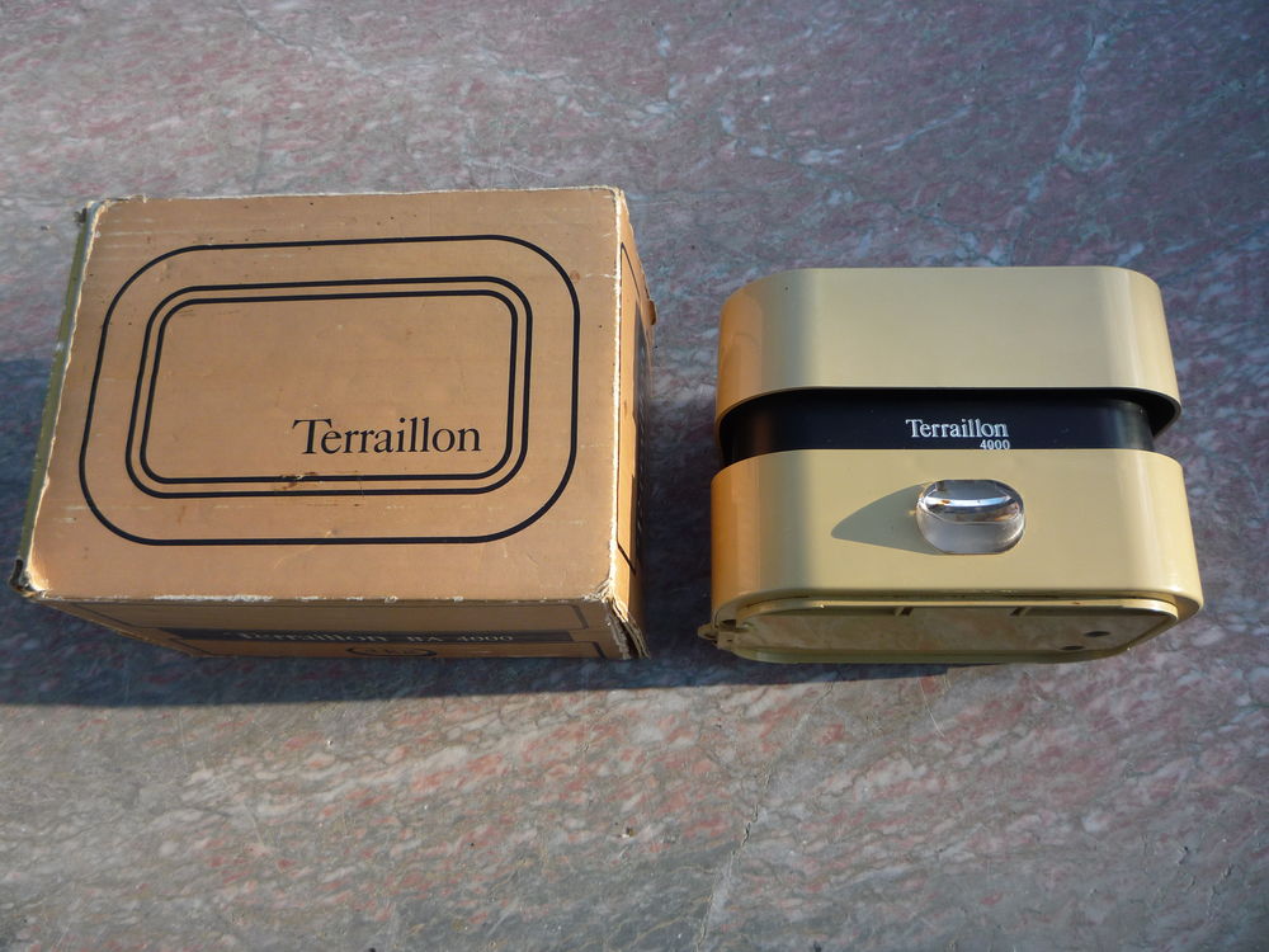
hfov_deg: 60.0
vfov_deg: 46.8
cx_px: 634
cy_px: 476
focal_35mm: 30
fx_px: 1100
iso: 100
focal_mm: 5.2
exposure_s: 1/200
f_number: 4
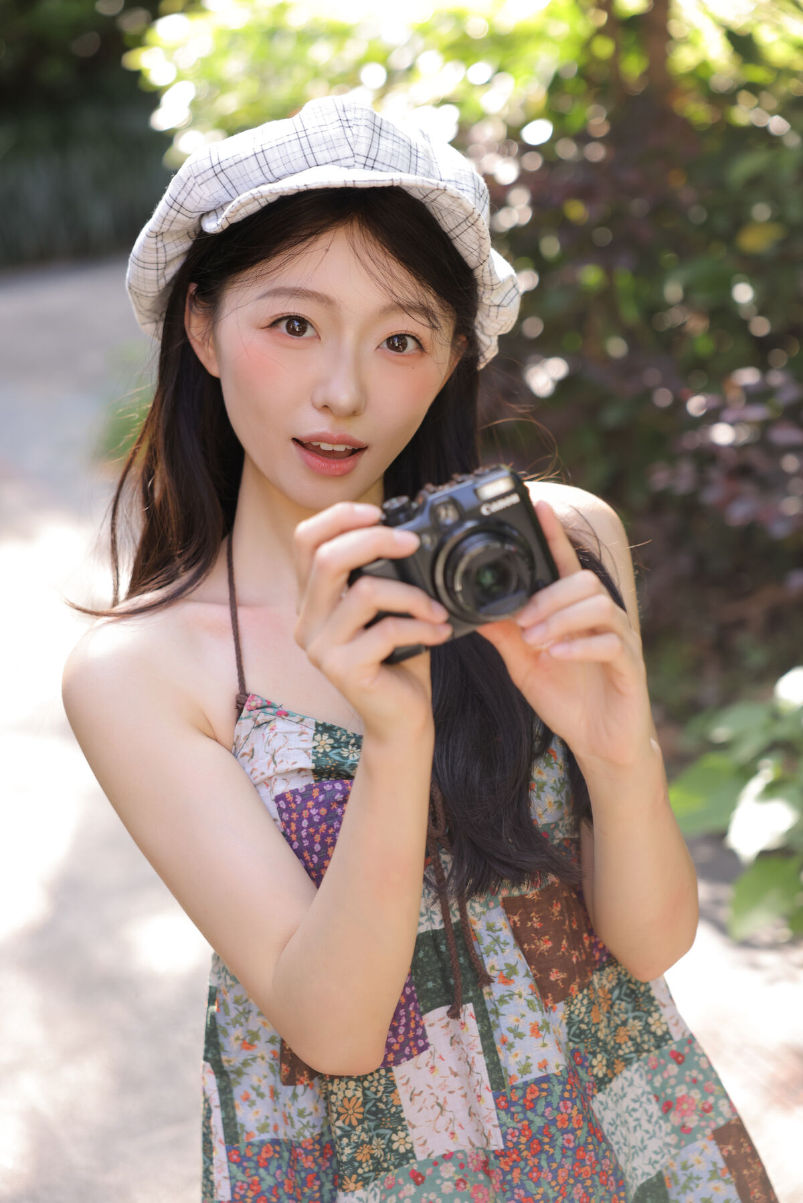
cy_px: 602
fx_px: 2308
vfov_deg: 29.2
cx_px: 402
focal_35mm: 69
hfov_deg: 19.7
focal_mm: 70
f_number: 2.8
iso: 800
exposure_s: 1/640
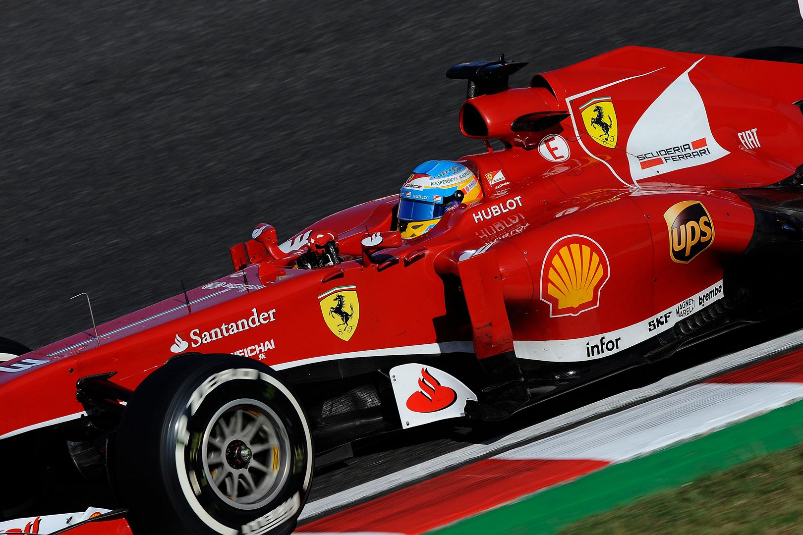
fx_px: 11152
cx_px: 402
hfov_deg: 4.1
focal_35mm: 500
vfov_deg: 2.7
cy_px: 268
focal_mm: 500
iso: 400
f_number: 11
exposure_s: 1/1250
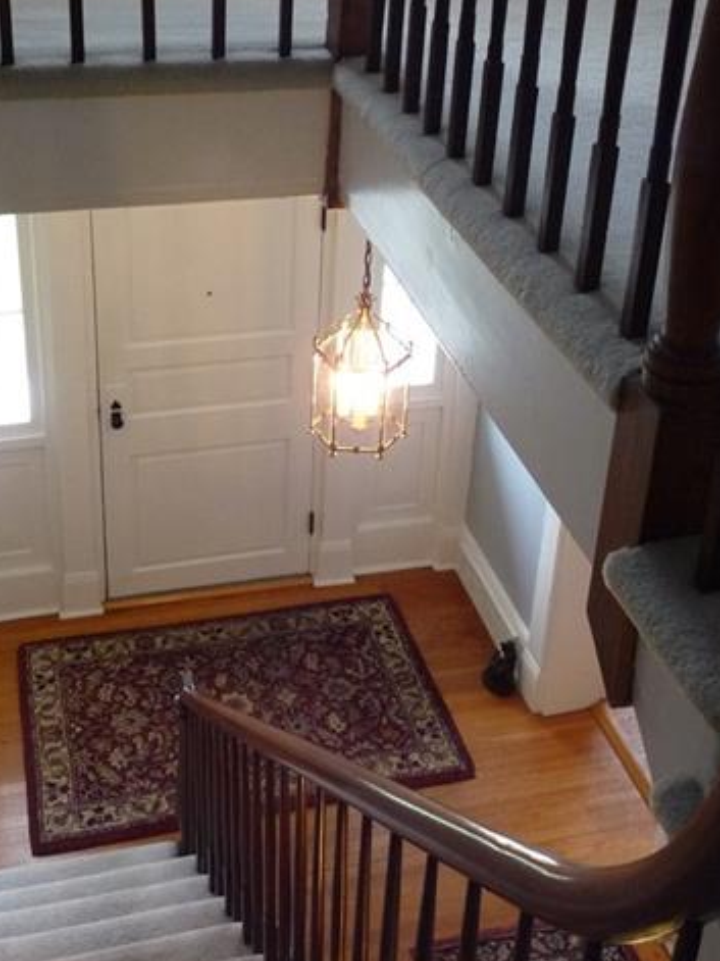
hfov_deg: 32.8
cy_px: 275
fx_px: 1221
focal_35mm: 44
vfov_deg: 42.0
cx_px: 312
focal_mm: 4.8
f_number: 2.8
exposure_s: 1/30
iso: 320
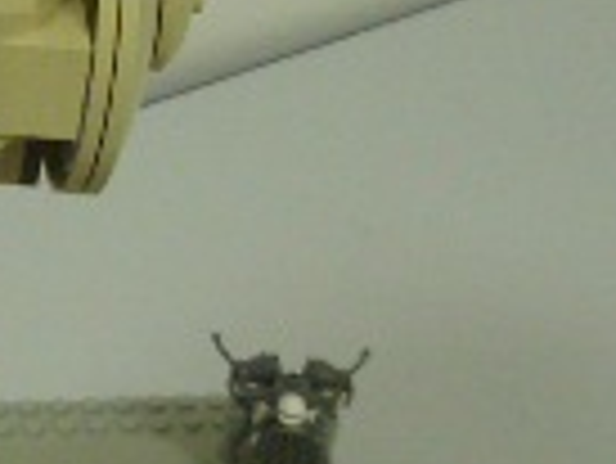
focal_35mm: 163
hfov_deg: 11.7
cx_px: -247
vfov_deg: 9.1
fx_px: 2903
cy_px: 392
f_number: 2.6
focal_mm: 5.8
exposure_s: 1/50
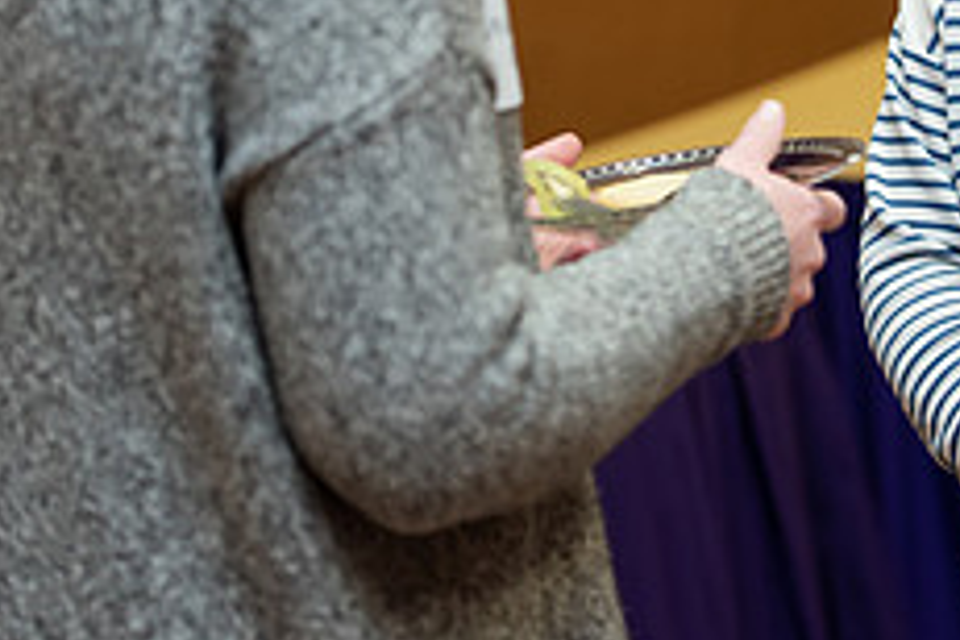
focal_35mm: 176
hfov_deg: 11.6
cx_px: 898
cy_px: -114
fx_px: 4693
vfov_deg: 7.7
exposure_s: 1/200
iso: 1250
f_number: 3.5
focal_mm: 70
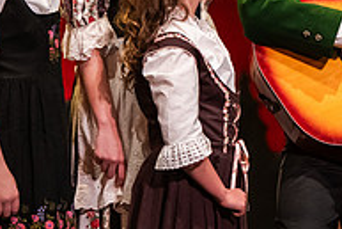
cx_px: 376
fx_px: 3850
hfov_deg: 5.1
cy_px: -107
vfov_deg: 3.4
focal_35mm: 405
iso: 3200
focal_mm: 135
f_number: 3.5
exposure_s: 1/250
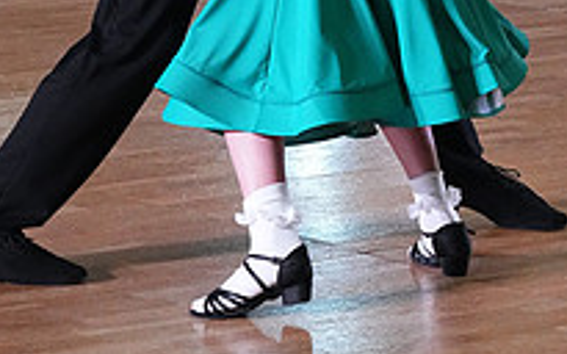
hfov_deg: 7.4
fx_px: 4403
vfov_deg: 4.6
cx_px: 347
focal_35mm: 285
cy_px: -293
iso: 10000
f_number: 6.3
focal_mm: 99
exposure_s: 1/400
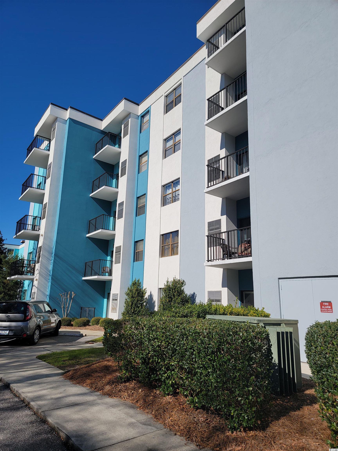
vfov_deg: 71.6
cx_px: 169
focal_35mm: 24
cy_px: 226
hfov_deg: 56.8
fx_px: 312
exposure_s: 1/2005
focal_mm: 6.7
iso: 16
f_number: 1.8
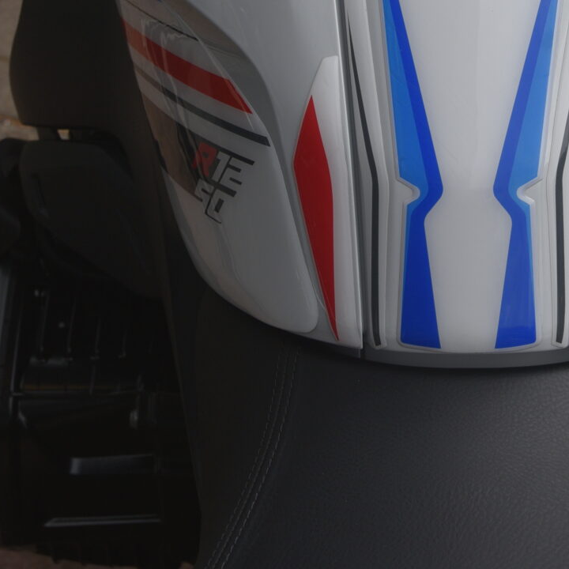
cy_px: -89
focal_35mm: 121
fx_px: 2250
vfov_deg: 14.0
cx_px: 505
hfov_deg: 14.3
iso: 100
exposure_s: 1/250
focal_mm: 40
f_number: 8
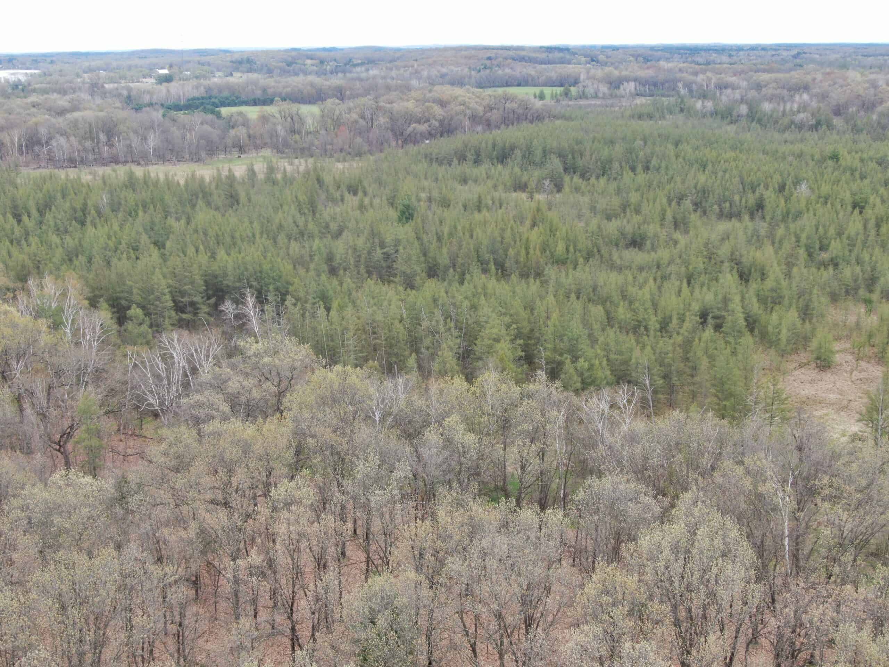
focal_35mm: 43
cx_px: 444
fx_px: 1104
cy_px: 334
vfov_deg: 33.6
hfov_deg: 43.9
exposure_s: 1/160
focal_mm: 7.39
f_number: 3.6
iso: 100
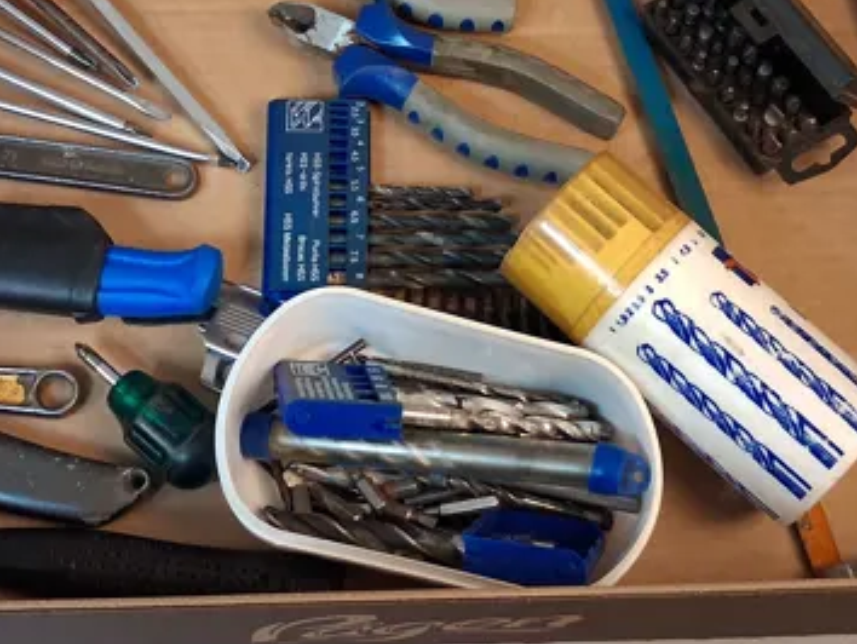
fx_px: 1511
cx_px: 424
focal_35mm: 61
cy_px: 123
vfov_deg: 23.7
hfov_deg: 31.7
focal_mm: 4
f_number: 1.8
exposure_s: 1/50
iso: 500
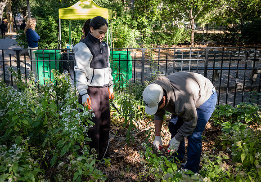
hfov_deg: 47.0
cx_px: 112
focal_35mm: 41
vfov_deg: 33.9
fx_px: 299
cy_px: 91
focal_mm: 35
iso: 500
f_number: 4
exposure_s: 1/250
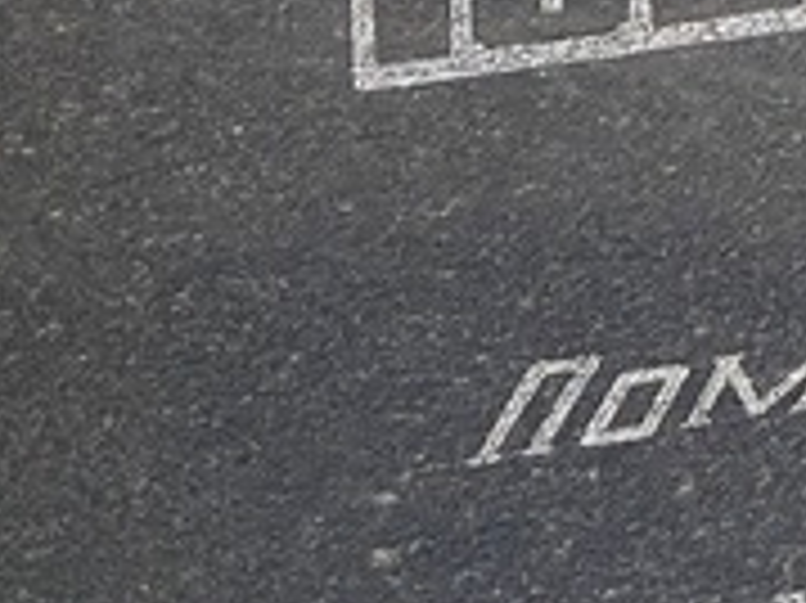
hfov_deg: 8.2
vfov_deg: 6.3
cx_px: 1490
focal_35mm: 233
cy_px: -432
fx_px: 5422
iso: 20
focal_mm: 6
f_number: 2
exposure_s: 1/225
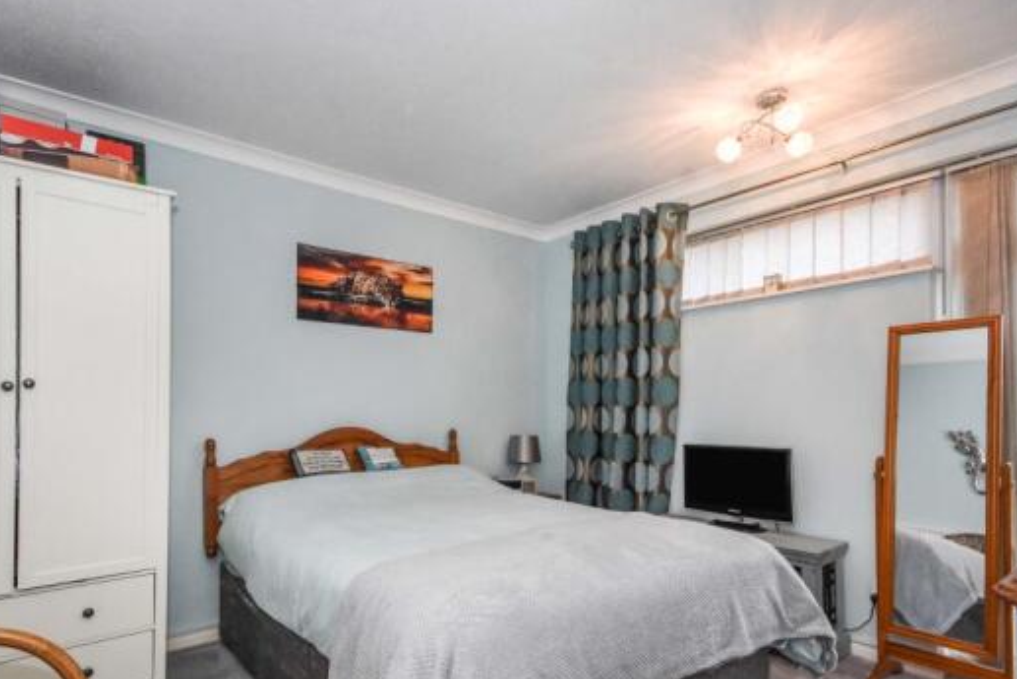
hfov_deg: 86.6
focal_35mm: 19
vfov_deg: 64.0
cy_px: 406
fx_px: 537
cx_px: 459
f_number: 8
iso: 1250
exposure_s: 1/30
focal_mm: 10
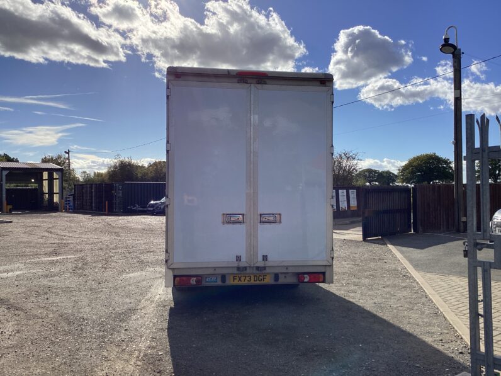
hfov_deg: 58.4
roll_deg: +0.1
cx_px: 250
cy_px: 188
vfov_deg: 45.4
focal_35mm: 31
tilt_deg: +0.2
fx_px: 449
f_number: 2.4
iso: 25
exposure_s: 1/2632
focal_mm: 3.3
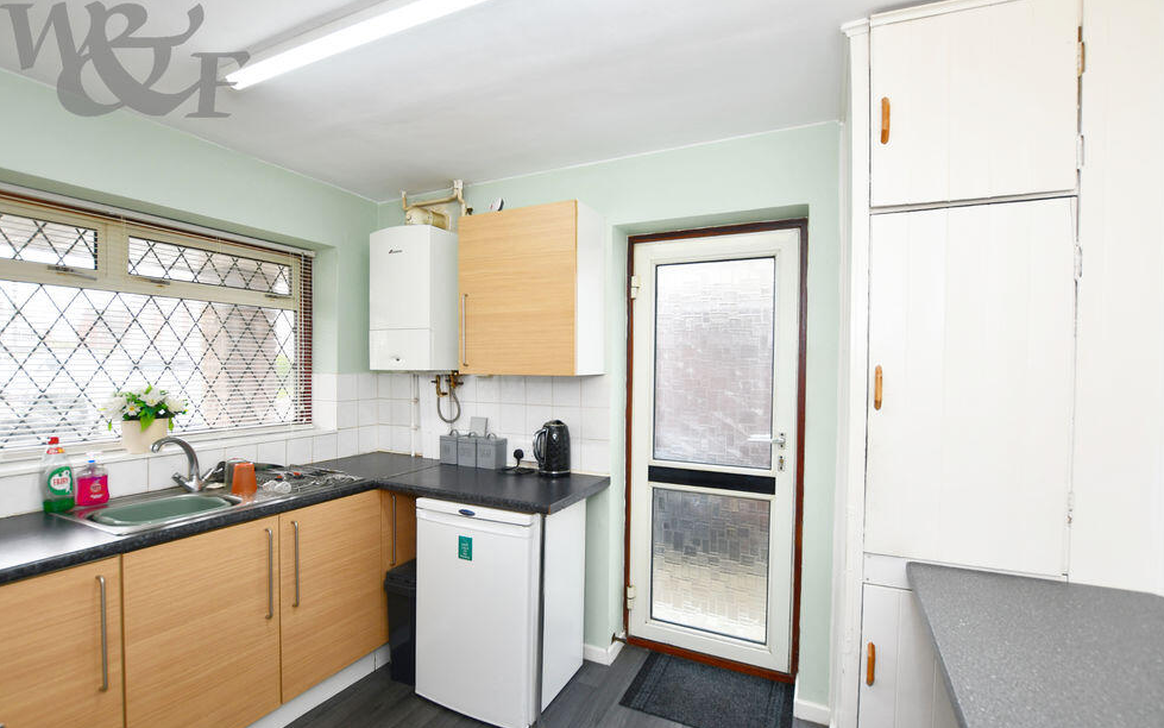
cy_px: 375
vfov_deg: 71.2
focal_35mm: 16
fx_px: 508
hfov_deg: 97.8
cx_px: 570
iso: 200
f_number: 4.5
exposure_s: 1/80
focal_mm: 10
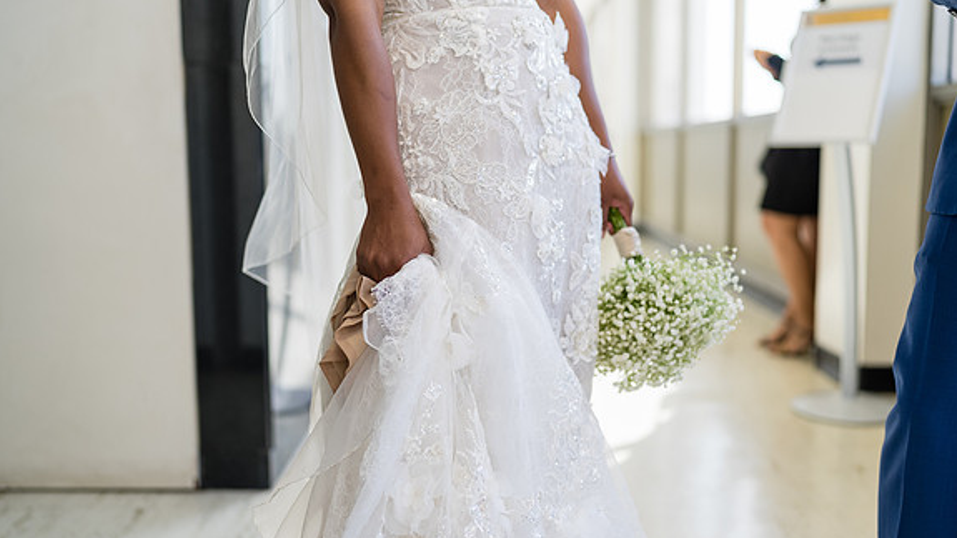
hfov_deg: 54.0
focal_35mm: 37
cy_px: 254
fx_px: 939
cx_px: 478
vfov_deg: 32.0
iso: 100
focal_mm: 35
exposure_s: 1/200
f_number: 1.4
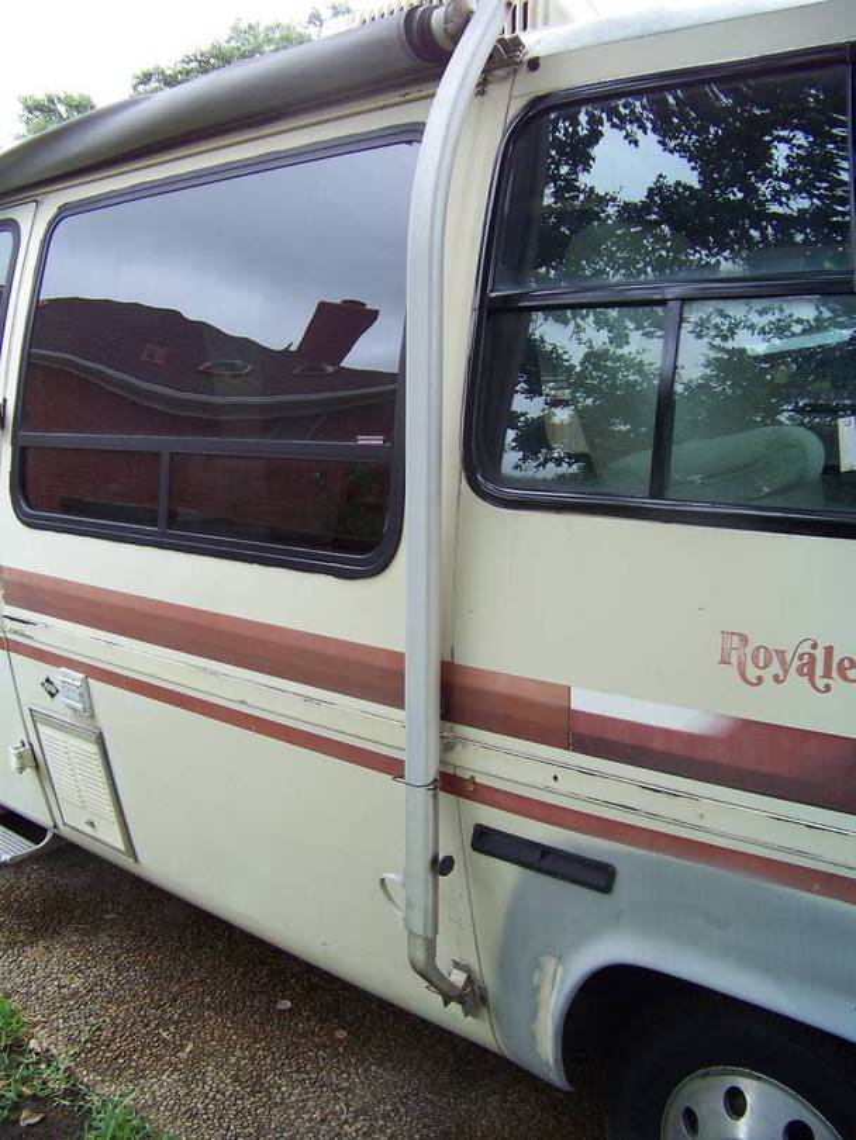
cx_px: 428
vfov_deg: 51.3
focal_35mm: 36
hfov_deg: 39.7
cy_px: 570
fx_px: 1186
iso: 64
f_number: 2.8
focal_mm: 5.85
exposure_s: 1/160
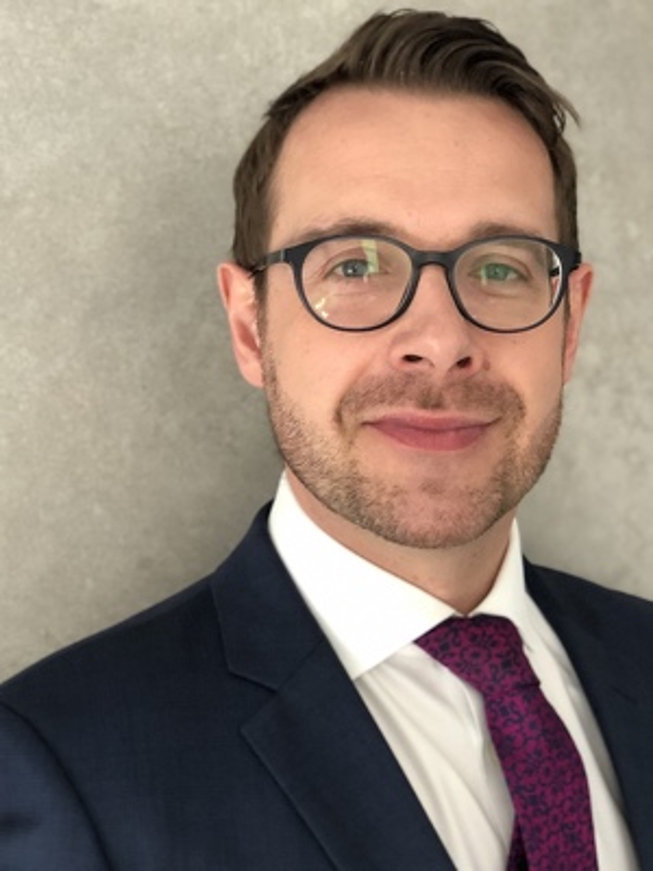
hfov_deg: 28.0
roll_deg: +2.8
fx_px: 1308
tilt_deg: -3.0
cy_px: 436
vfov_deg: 36.8
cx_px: 326
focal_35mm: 52
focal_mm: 6
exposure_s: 1/30
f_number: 2.4
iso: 100
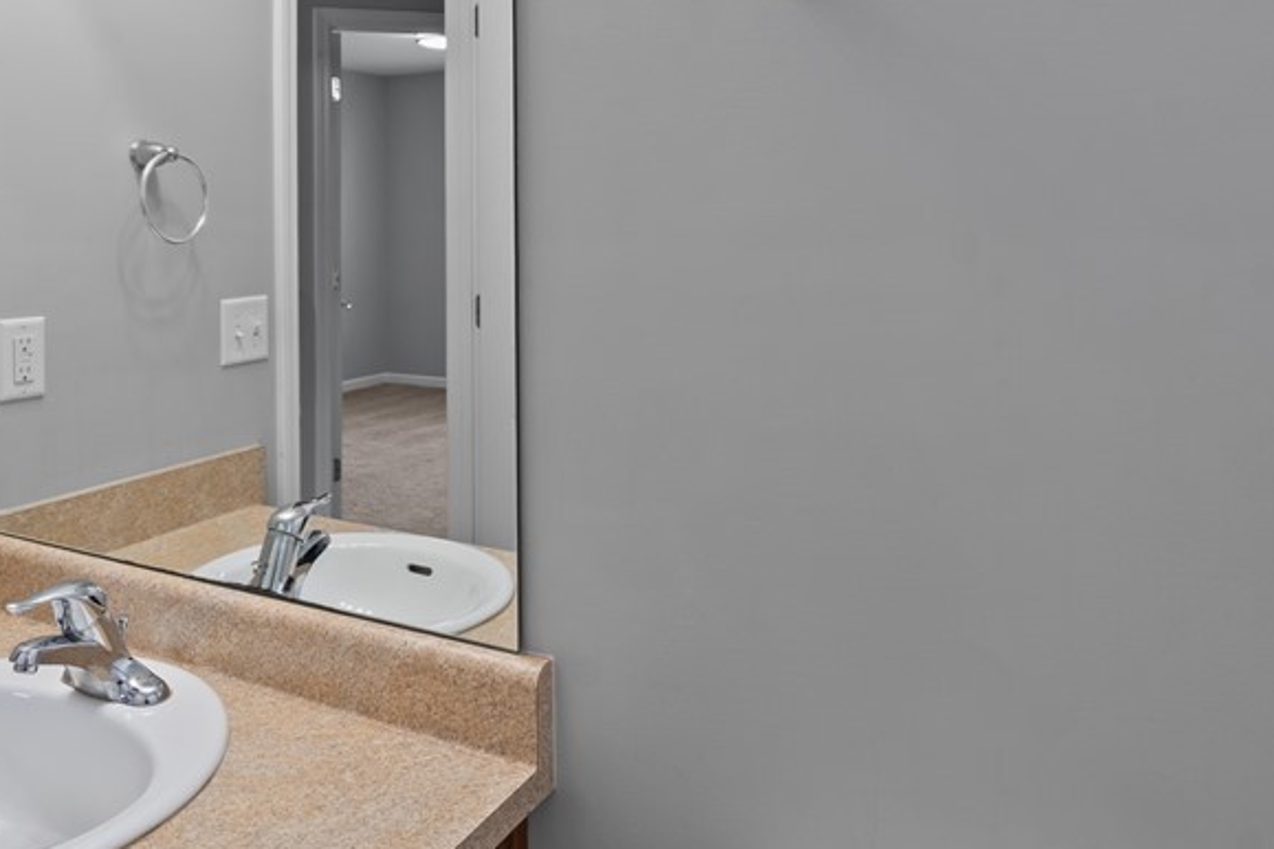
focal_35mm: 30
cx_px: 513
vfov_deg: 42.2
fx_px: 1062
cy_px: 207
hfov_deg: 61.4
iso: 2000
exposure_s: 1/30
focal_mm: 16
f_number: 8
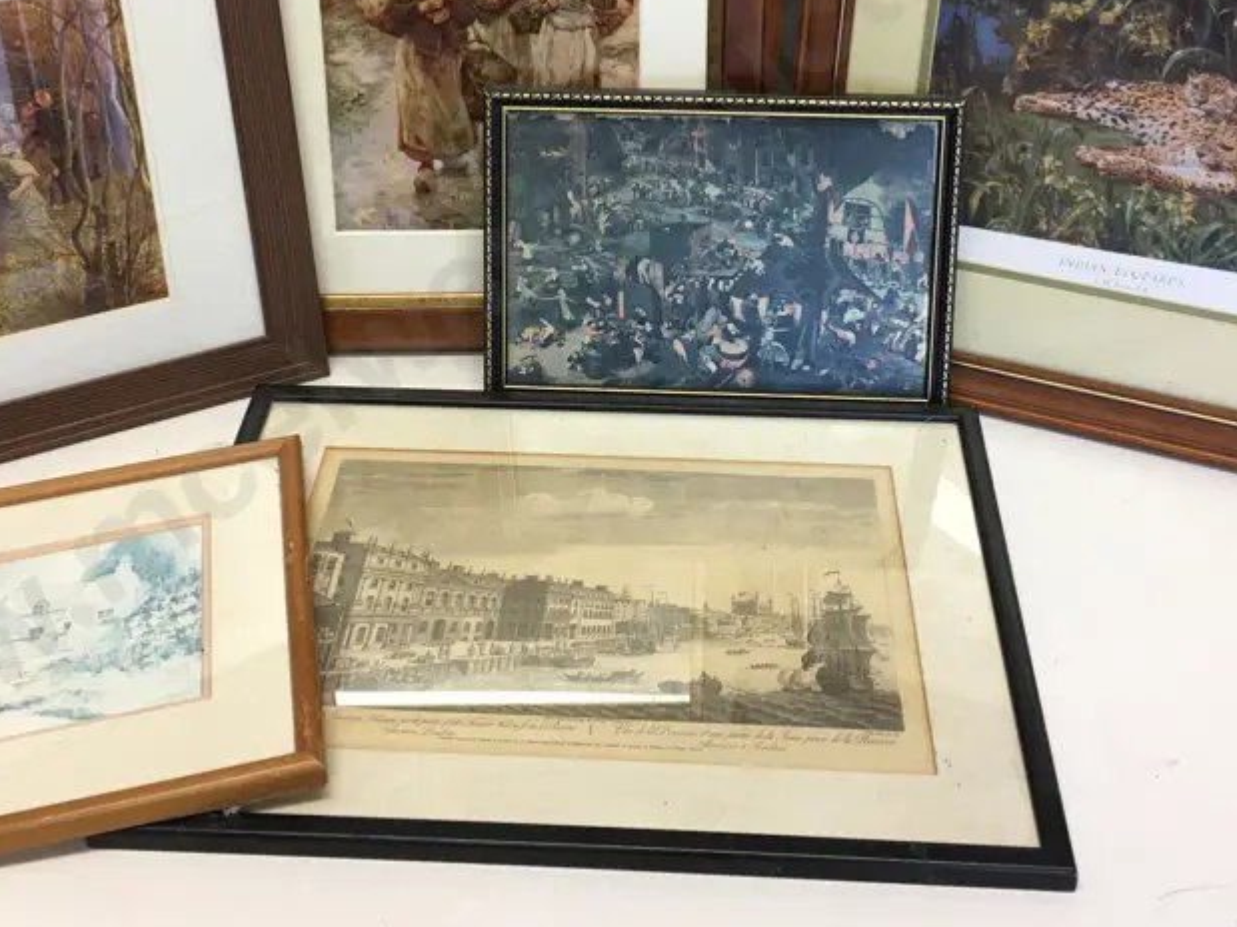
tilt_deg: -26.5
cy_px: 192
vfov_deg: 29.6
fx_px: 1715
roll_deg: -0.5
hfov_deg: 39.7
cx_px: 602
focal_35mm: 48
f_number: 2.2
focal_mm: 4.15
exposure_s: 1/33
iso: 32
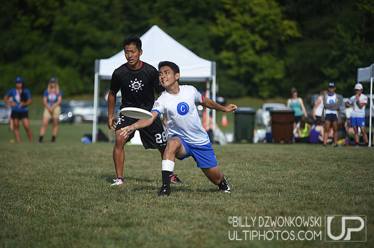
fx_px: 1660
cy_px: 124
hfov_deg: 12.9
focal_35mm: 160
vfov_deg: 8.6
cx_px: 187
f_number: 3.2
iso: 100
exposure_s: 1/1600
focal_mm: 160
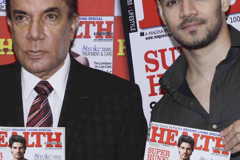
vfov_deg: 7.5
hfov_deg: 11.3
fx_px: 1213
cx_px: 143
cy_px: 117
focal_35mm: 182
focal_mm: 52
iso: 400
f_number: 7.1
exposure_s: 1/160
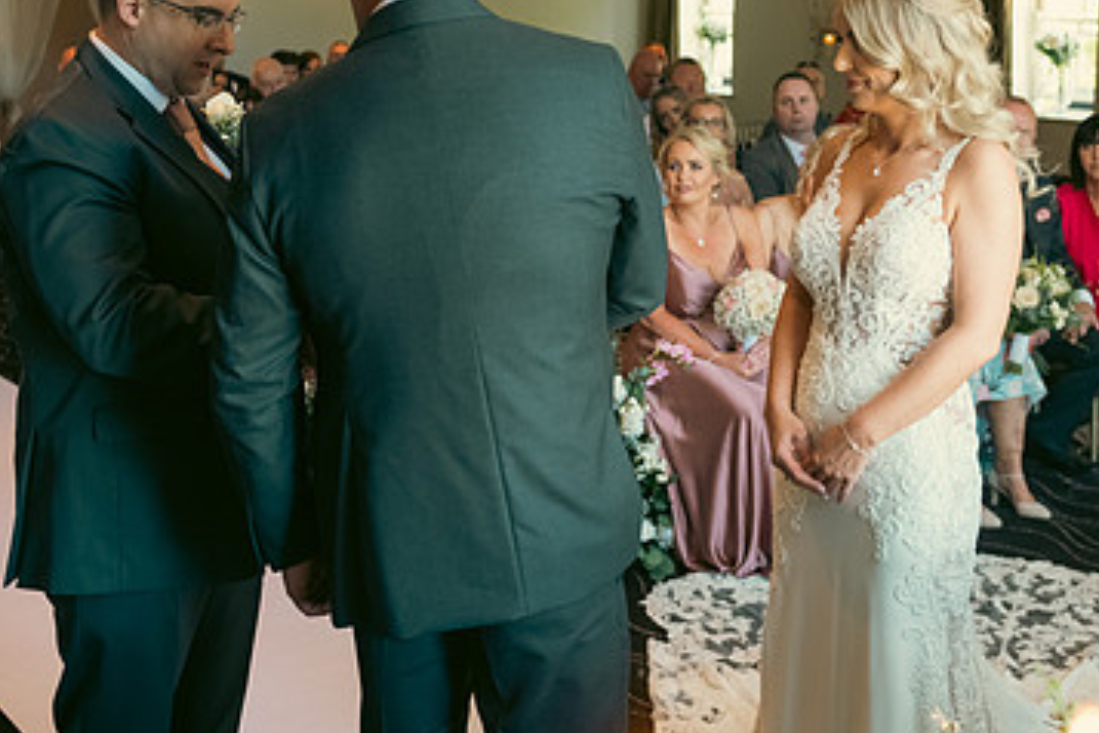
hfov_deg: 38.2
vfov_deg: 25.8
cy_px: 229
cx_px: 591
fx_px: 1587
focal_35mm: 52
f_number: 3.5
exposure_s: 1/160
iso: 1000
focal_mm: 32
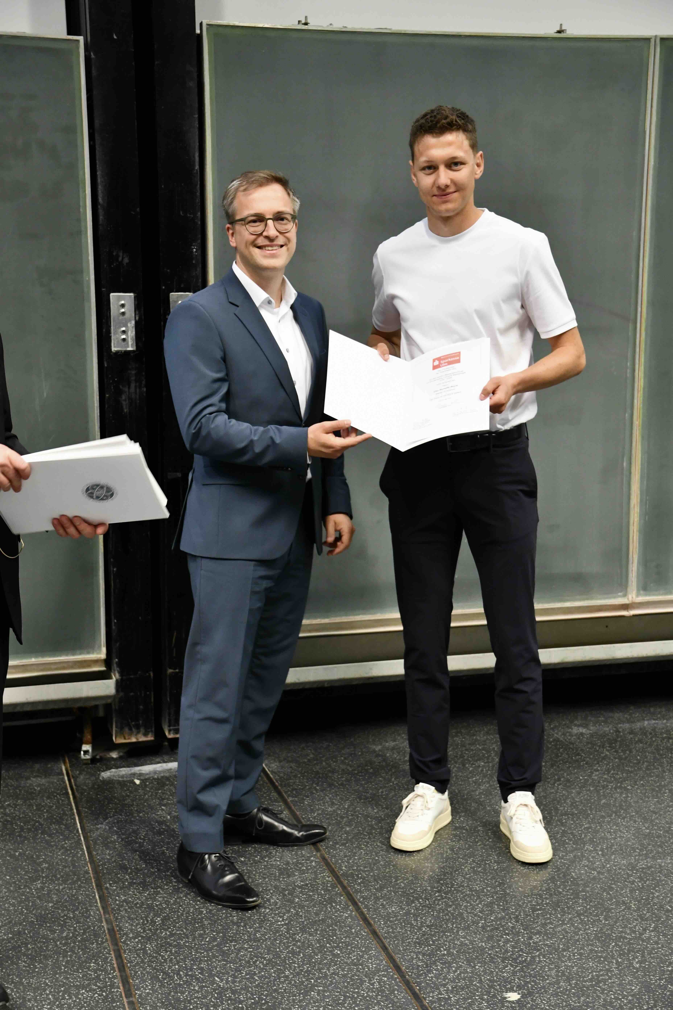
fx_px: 1458
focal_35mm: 52
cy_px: 505
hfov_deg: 26.0
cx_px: 336
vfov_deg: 38.2
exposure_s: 1/50
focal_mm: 35
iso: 1600
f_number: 3.5
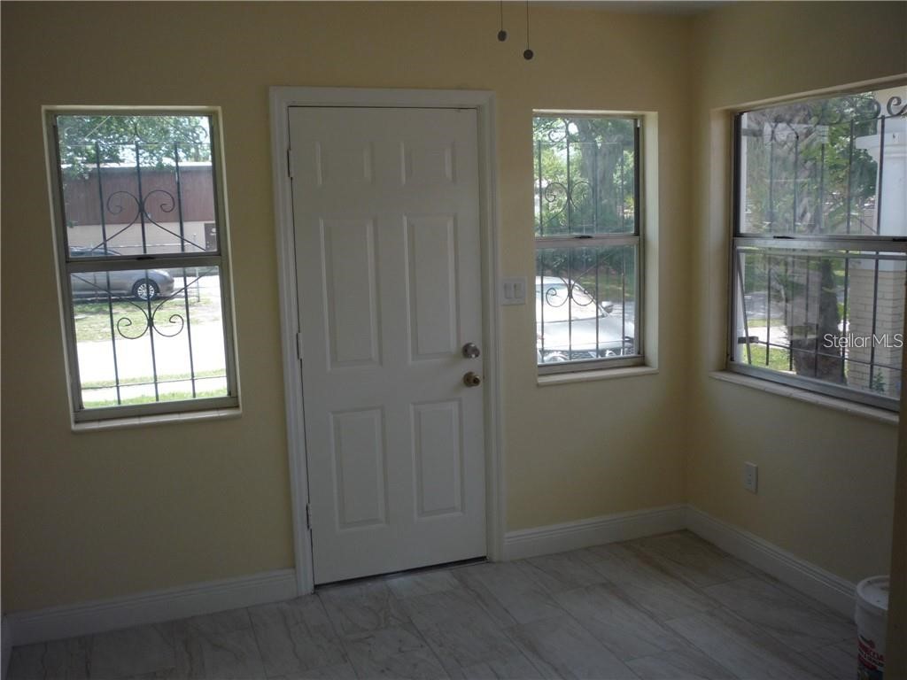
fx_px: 838
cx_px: 454
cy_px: 340
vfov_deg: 44.2
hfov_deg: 56.8
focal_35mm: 32
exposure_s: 1/200
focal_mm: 5.2
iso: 100
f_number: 3.3
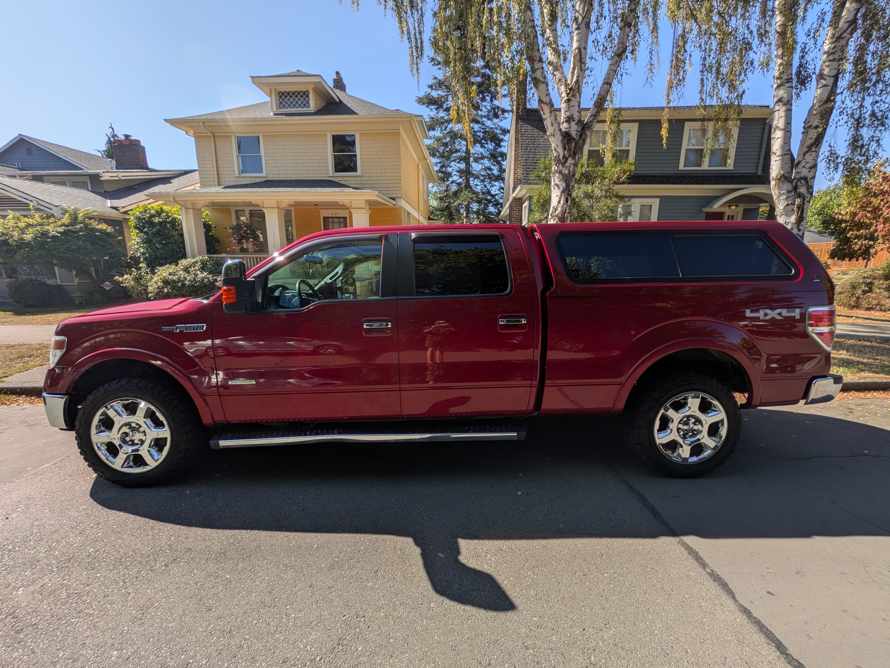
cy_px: 334
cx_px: 445
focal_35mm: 14
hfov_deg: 102.1
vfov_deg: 85.7
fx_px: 360
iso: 52
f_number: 2.2
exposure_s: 1/1689
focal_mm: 1.85
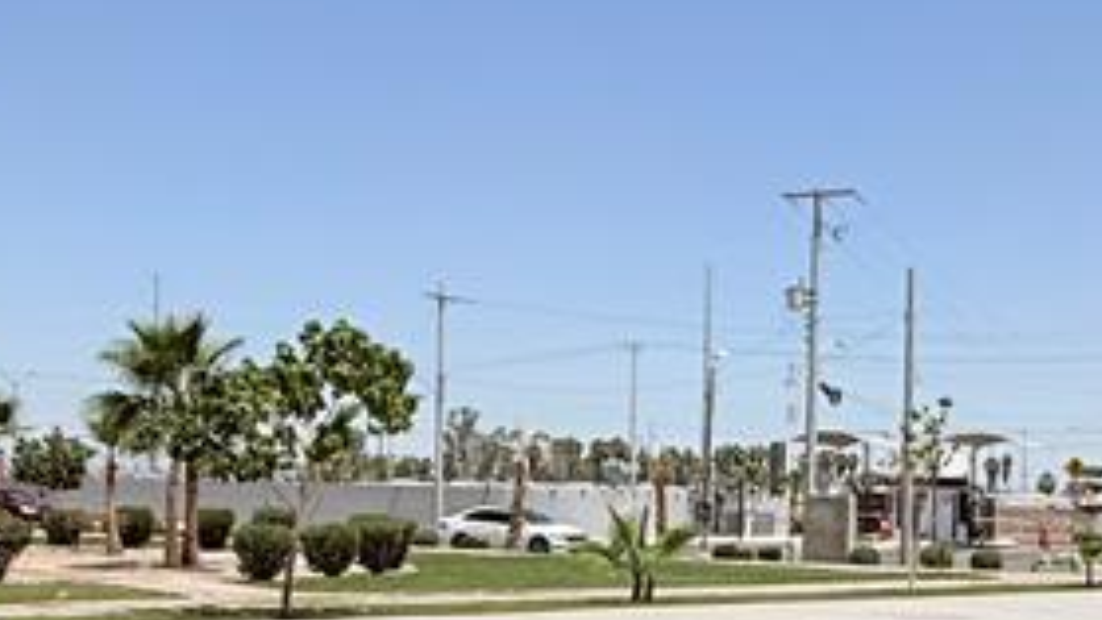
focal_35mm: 56
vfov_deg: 21.1
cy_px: 521
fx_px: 1637
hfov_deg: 36.7
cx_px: 766
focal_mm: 2.22
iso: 50
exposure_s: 1/6173
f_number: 2.2
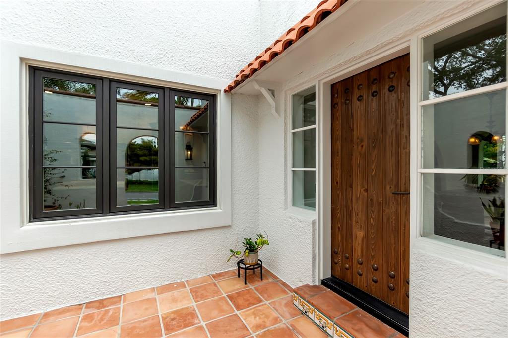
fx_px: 212
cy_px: 169
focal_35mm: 15
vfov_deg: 77.3
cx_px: 254
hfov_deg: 100.4
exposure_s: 1/125
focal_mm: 10
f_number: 4
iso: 100
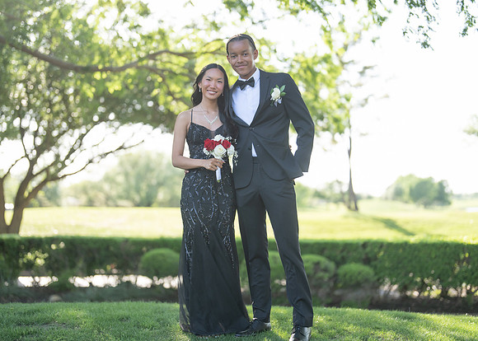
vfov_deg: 26.0
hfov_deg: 35.8
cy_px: 170
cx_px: 240
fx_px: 740
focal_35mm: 55
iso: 160
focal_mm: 50
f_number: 1.2
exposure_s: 1/1600
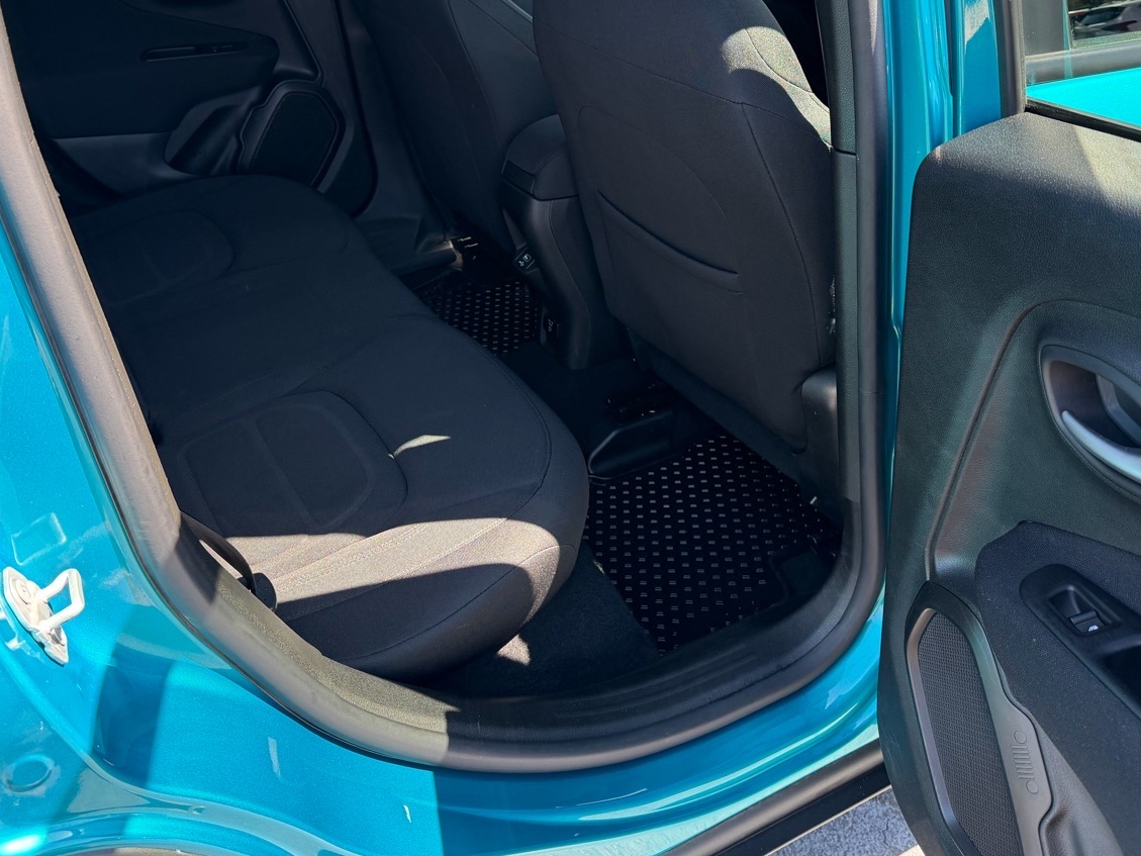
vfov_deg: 41.3
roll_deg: +1.1
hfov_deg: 54.0
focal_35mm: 34
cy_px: 288
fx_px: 1121
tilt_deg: -26.3
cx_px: 564
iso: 100
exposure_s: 1/197
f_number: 1.78
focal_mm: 6.76
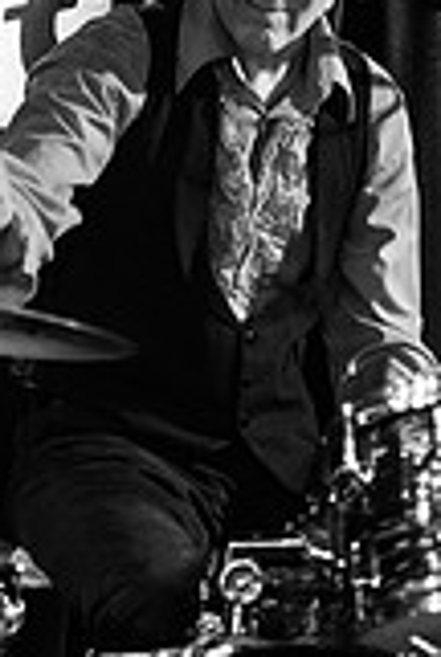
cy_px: 245
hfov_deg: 6.2
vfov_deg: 9.2
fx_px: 4080
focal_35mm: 223
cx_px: 196
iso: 2000
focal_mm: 80
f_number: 3.2
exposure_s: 1/125
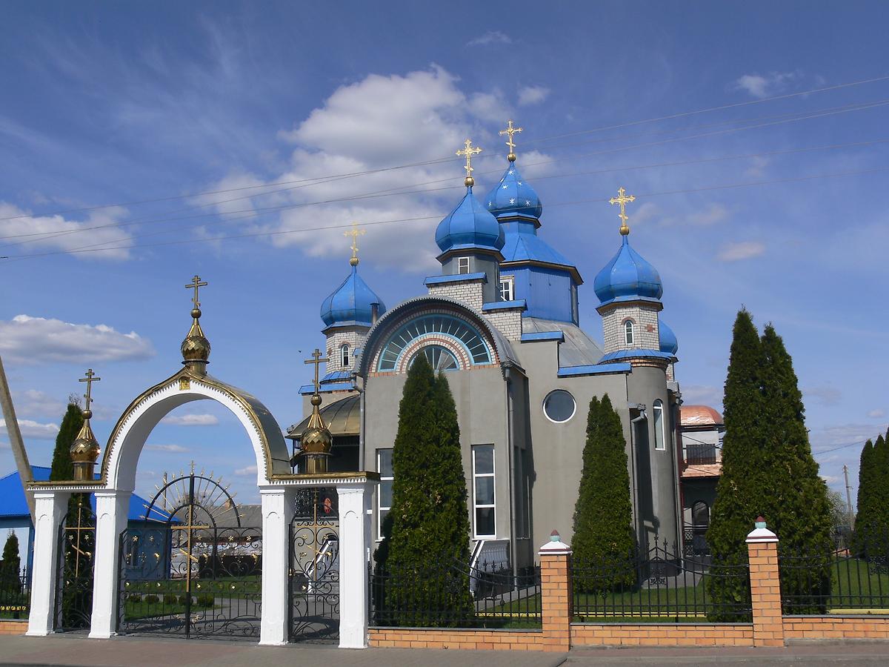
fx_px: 899
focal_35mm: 35
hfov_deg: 52.6
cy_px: 334
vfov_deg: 40.7
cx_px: 444
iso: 80
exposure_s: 1/400
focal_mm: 7.4
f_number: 6.3
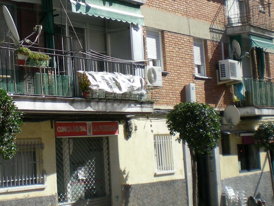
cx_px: 45
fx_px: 657
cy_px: 55
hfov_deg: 23.1
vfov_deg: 17.7
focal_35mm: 83
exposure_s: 1/324
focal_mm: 6.3
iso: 50
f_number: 4.6
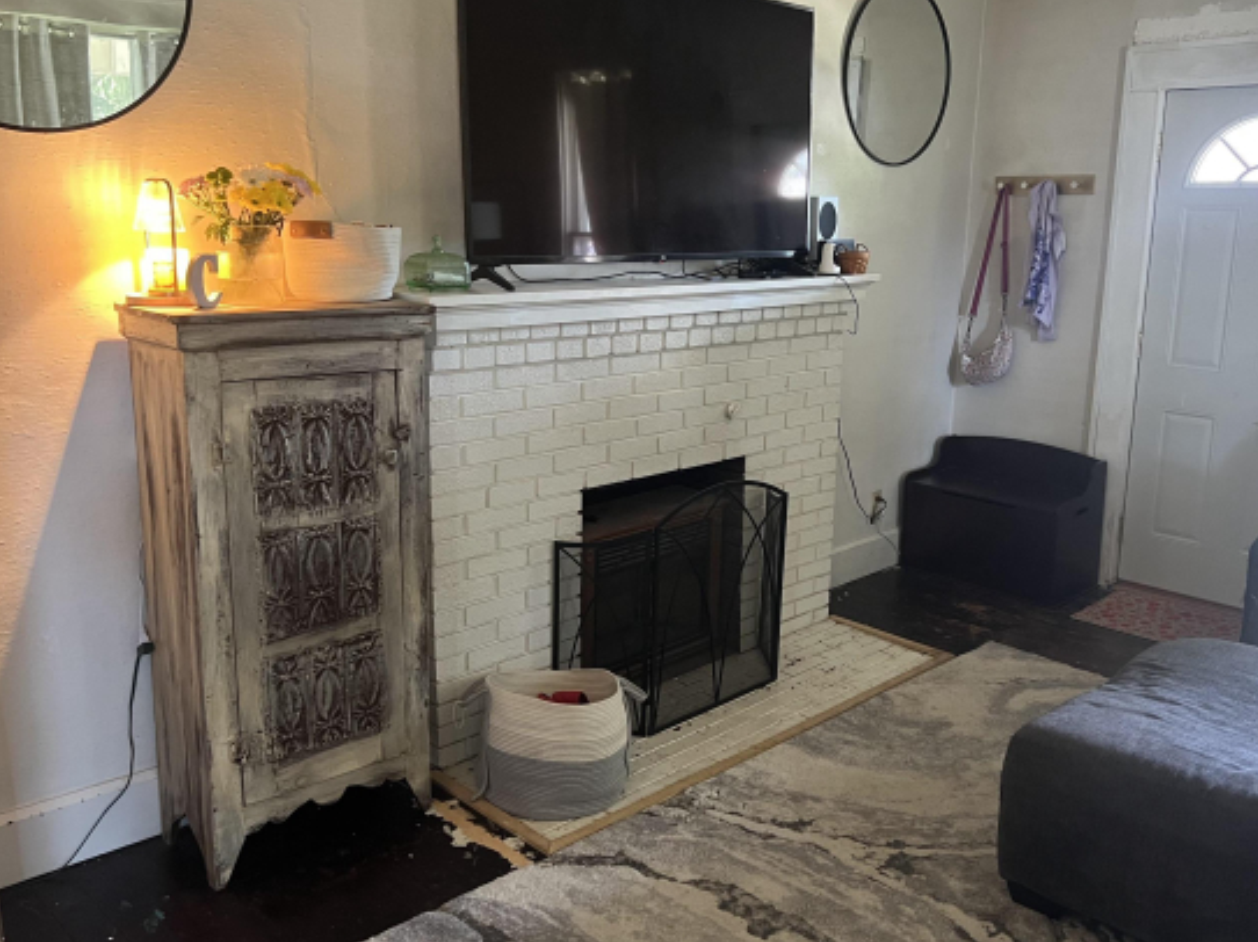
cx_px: 691
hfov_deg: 56.7
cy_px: 452
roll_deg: -0.9
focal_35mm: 32
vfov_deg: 44.1
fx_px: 1162
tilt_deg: -12.6
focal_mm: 5.7
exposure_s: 1/40
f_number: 1.5
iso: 400
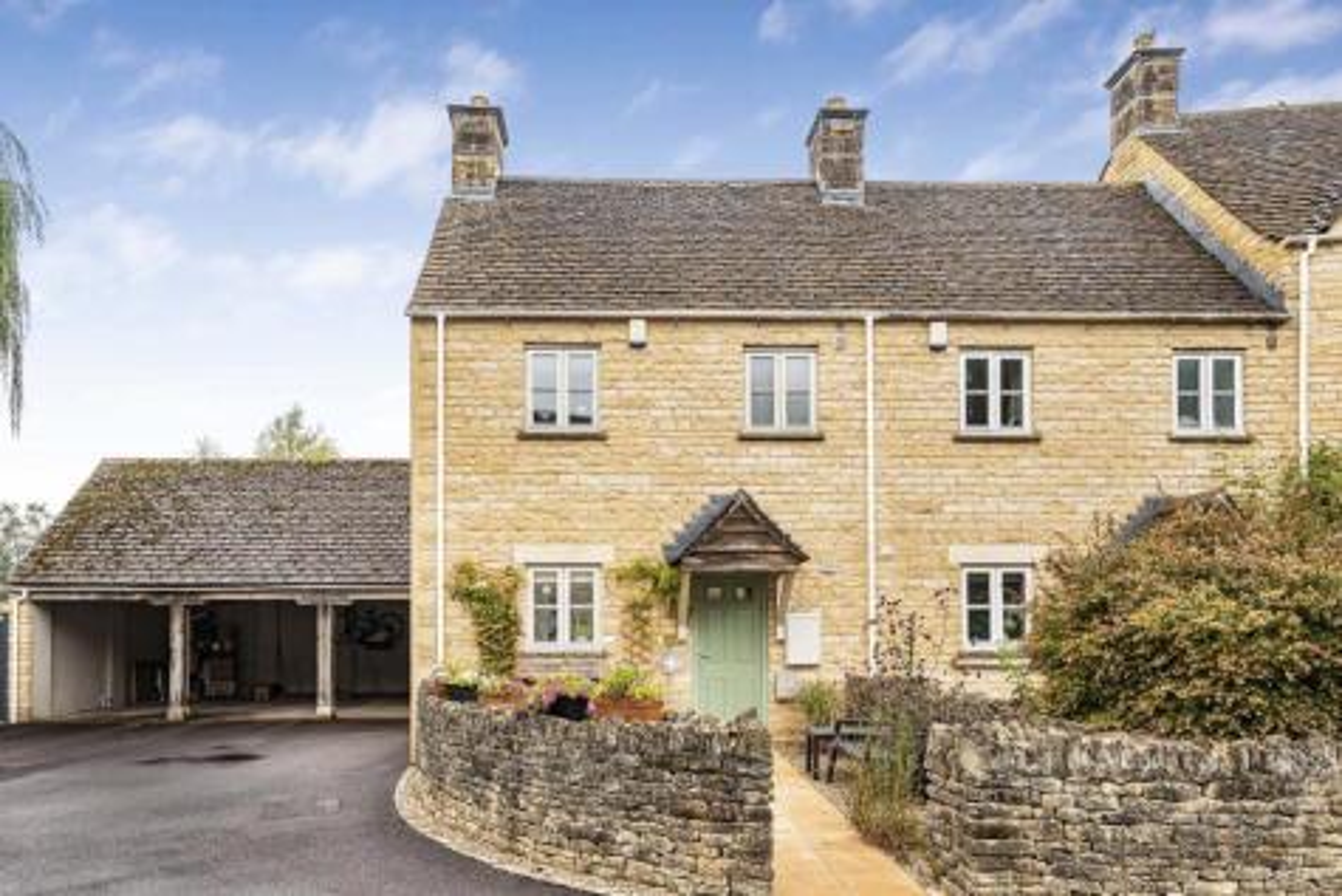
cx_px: 671
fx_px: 783
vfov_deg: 59.5
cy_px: 448
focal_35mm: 21
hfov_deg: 81.2
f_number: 8
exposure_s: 1/500
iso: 400
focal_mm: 21
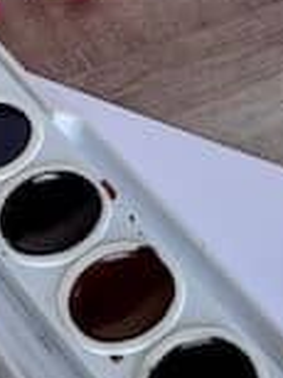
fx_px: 1093
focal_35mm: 100
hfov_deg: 13.8
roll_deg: -1.6
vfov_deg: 18.0
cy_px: -155
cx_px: -153
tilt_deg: -43.8
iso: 80
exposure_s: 1/121
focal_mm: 6.86
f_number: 1.78
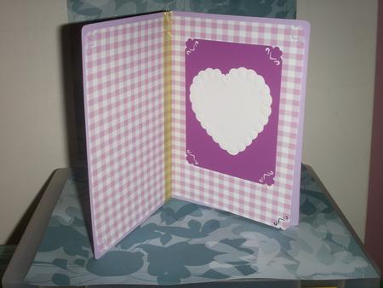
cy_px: 144
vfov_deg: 35.2
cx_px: 192
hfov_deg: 45.8
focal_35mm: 41
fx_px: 454
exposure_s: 1/40
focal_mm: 8.7
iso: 50
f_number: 7.1
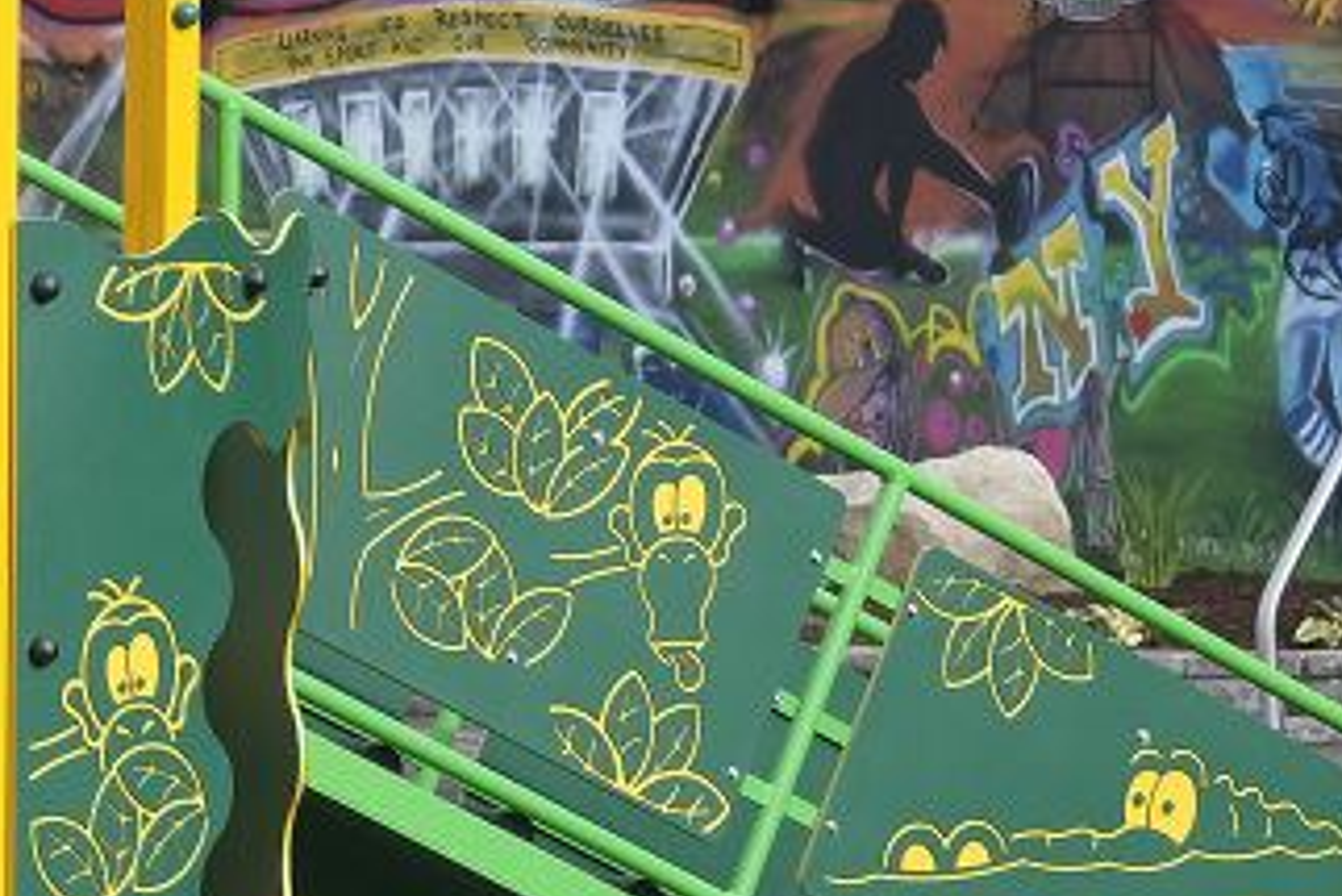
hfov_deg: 16.0
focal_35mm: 125
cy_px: 752
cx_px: -100
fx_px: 4662
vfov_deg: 10.9
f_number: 5.6
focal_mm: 35
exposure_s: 1/550
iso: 400
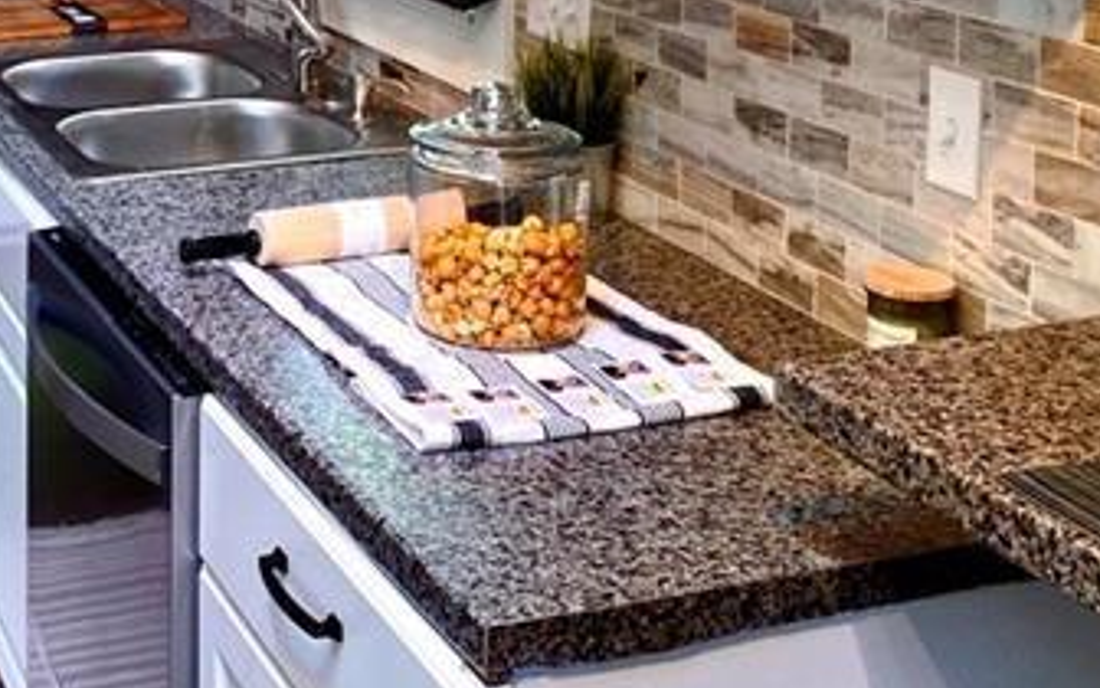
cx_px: 239
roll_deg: -1.6
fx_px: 1889
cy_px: -170
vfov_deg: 19.3
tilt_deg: -2.4
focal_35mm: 63
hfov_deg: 31.7
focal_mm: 4.25
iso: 125
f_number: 1.8
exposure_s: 1/60
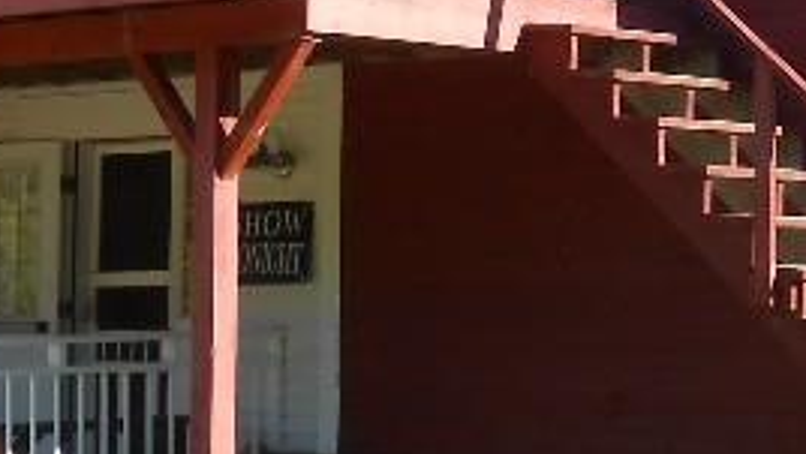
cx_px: 677
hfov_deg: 17.0
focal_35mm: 125
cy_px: -66
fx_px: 2673
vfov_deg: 9.6
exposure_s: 1/320
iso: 80
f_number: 3.8
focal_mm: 5.3
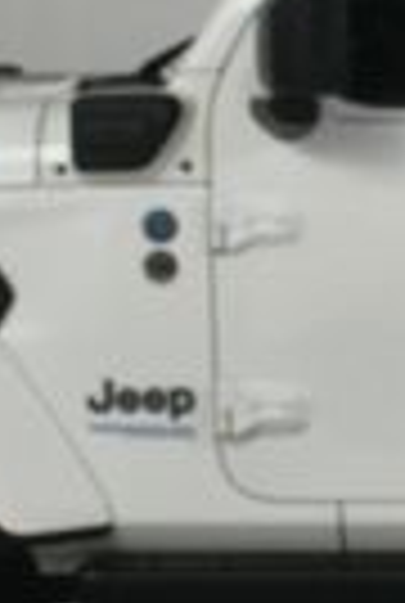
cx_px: 670
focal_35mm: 157
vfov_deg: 13.0
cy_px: 414
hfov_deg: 8.5
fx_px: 2636
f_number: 13
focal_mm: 22
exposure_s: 1/160
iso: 100
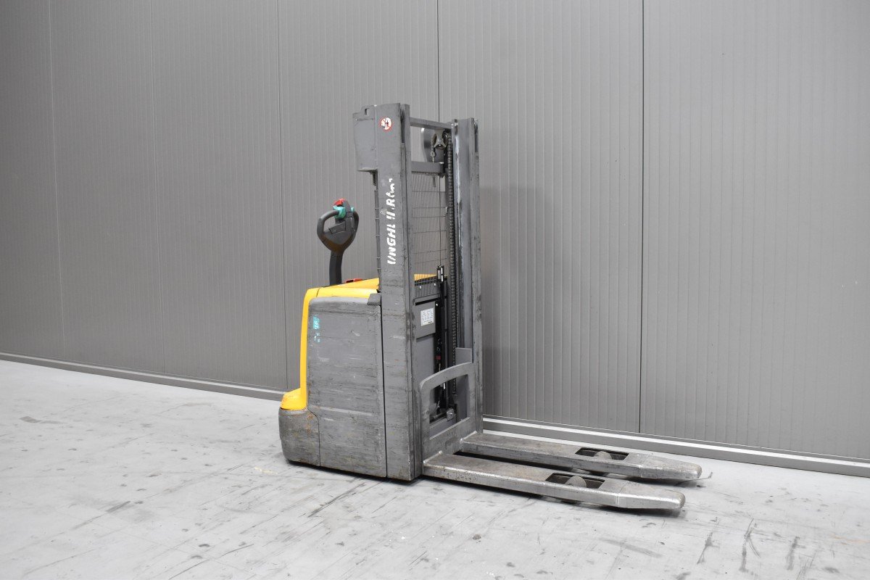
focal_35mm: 32
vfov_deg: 41.7
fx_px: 761
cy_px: 290
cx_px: 435
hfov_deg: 59.5
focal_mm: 21
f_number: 5
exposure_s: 1/30
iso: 1600
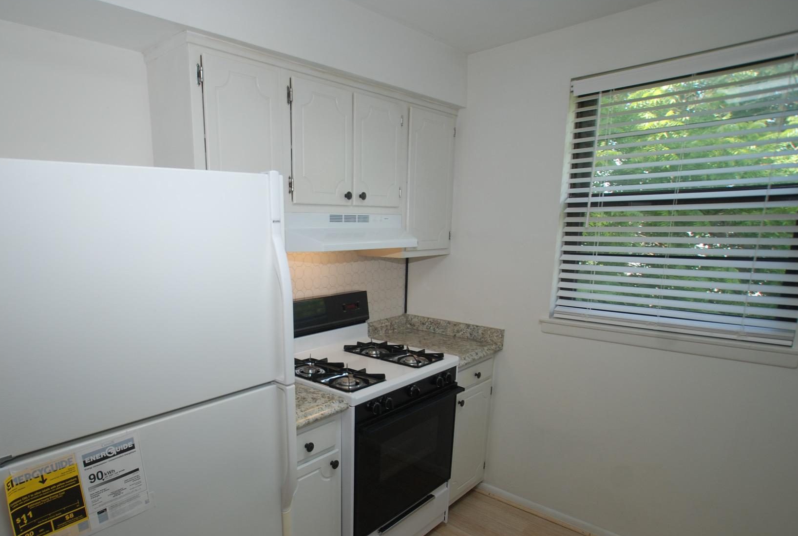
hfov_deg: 81.0
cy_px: 329
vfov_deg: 60.0
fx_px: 458
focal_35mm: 21
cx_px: 312
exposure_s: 1/60
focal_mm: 11
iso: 200
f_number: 4.5
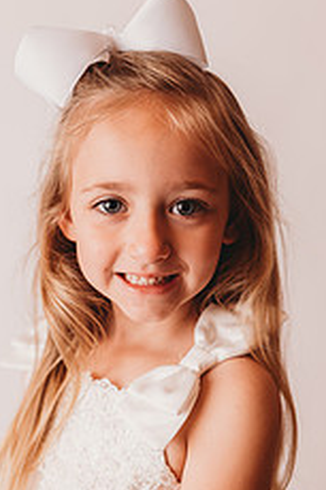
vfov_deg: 41.4
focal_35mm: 47
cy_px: 330
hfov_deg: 28.6
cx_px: 143
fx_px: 639
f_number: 2.2
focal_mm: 24
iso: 100
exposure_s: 1/160
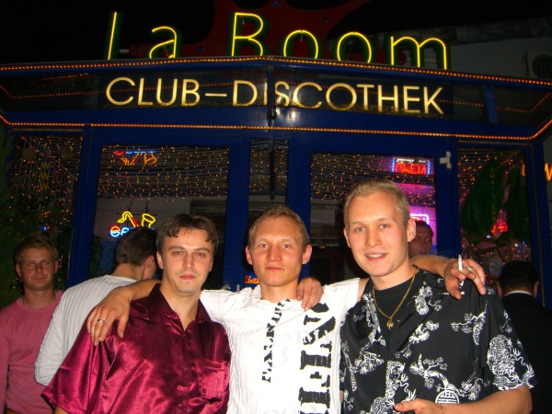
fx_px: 606
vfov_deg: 37.7
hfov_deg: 49.0
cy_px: 207
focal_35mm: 38
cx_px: 276
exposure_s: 1/60
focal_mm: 7.9
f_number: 2.8
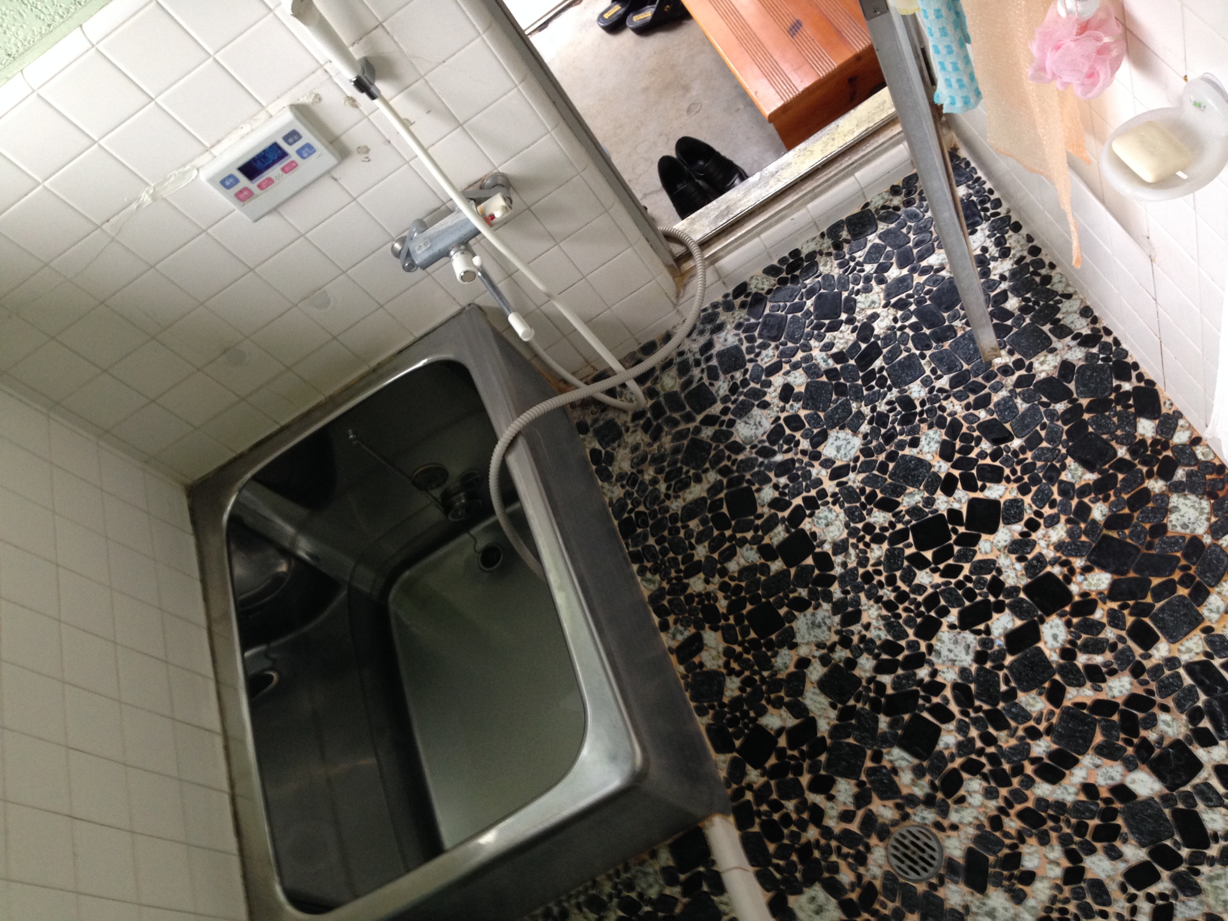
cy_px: 460
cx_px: 614
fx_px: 1171
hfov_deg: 55.4
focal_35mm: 33
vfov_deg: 42.9
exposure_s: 1/20
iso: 125
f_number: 2.4
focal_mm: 4.12
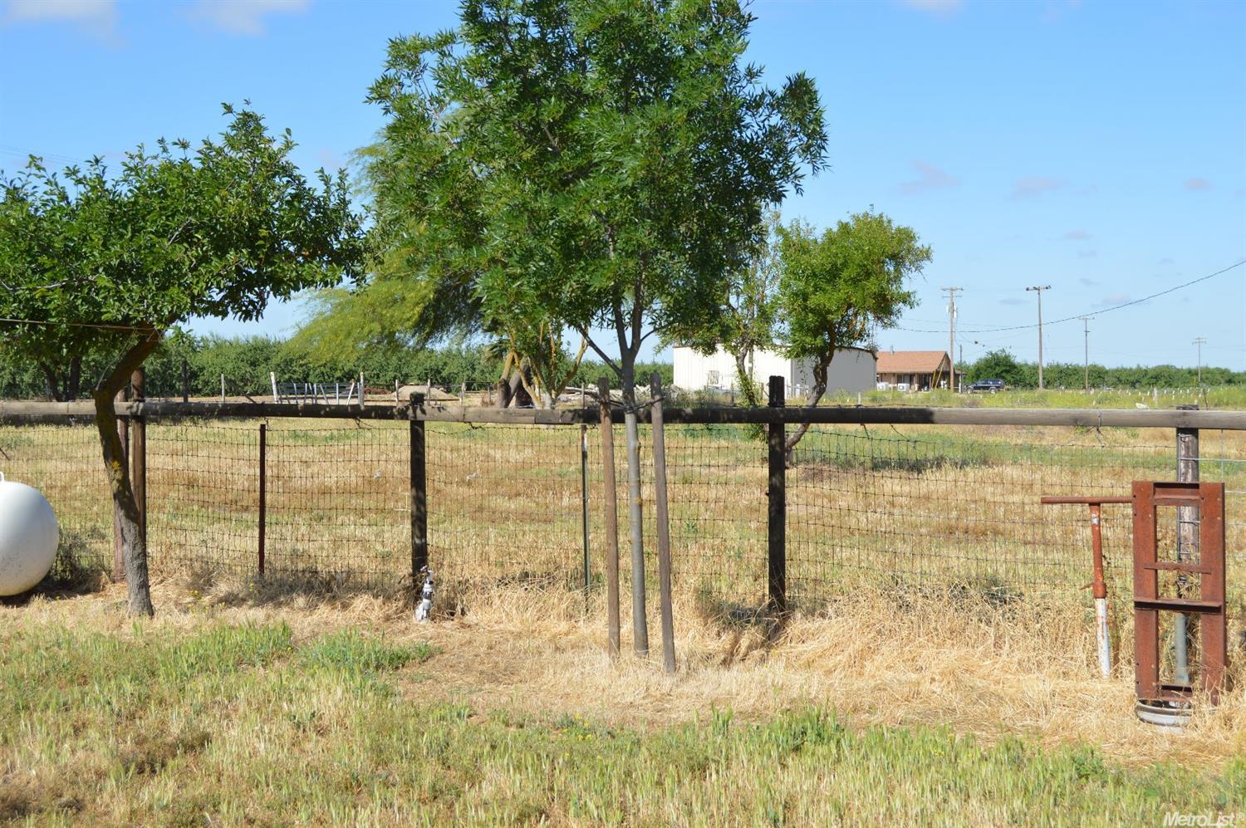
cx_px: 623
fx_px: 1608
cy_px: 414
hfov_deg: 42.4
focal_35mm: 46
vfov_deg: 28.9
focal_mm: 31
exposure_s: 1/250
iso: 100
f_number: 8
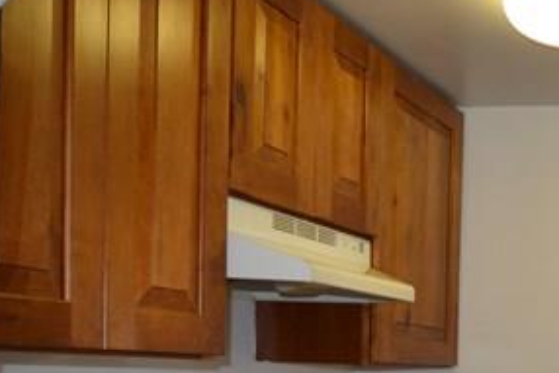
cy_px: 432
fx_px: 885
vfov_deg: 22.2
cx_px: 723
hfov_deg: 28.7
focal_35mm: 57
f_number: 3.5
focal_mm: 10
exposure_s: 1/60
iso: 400
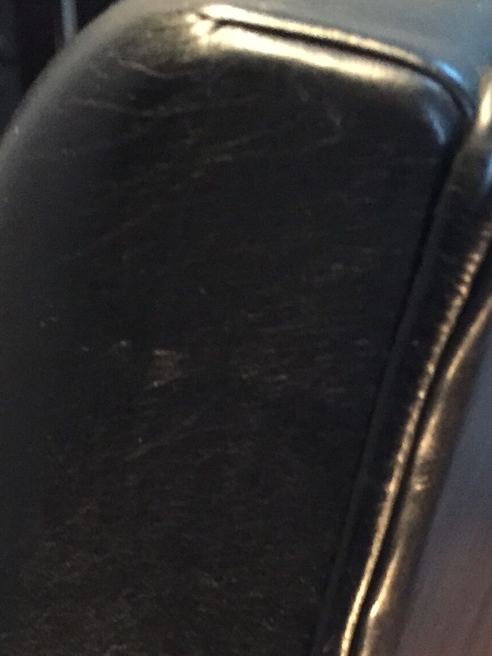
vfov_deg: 22.7
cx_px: 100
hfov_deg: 17.6
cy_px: 652
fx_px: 1573
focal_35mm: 83
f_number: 2.2
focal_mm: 4.15
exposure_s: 1/17
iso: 320
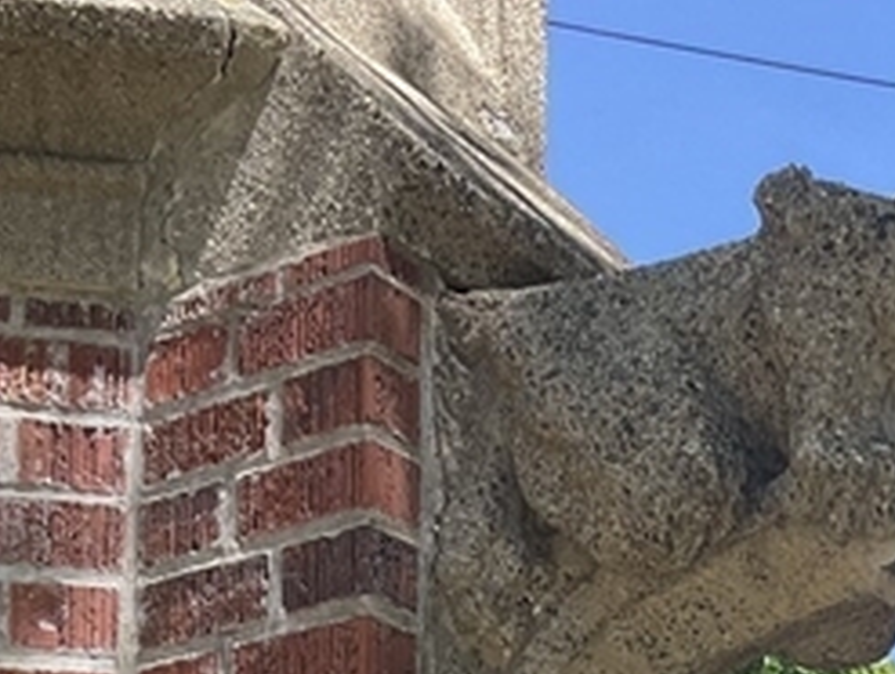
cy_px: 1098
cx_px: 1004
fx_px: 3107
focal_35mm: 120
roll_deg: +1.9
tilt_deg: +12.5
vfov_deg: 11.7
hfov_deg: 15.9
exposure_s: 1/281
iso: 16
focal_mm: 3
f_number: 1.8
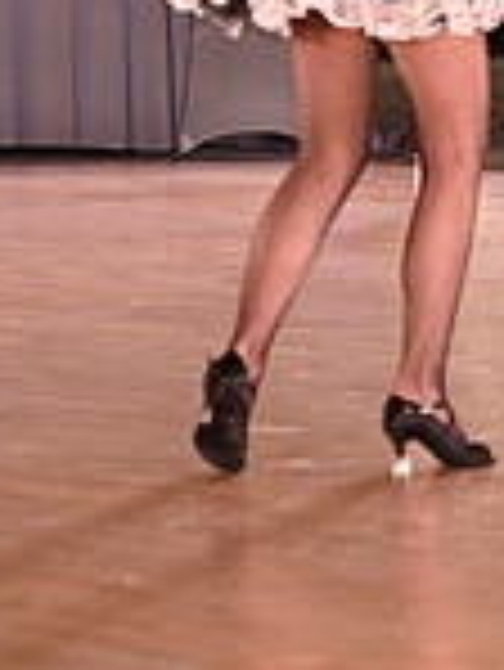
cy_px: -182
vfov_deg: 4.5
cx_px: 1184
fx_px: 8433
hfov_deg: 3.4
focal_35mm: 435
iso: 2000
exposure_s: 1/200
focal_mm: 116
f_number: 5
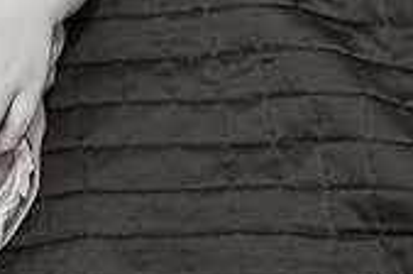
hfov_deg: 11.4
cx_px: -244
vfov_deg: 7.8
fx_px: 1969
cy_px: -155
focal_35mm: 172
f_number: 3.5
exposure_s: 1/100
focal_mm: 50
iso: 800
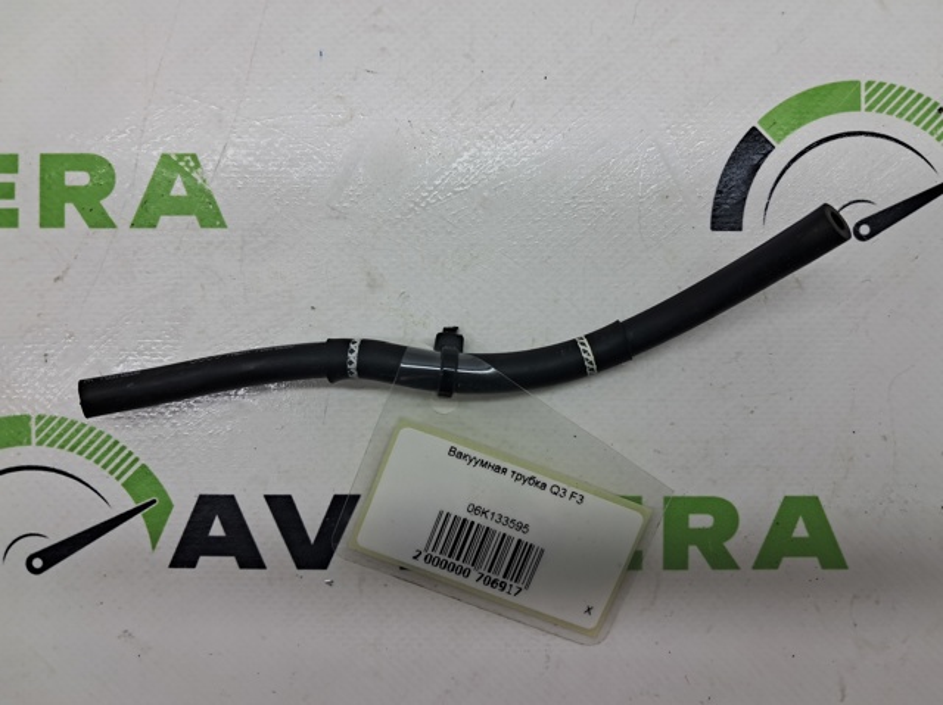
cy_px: 352
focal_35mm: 27
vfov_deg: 51.3
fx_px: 735
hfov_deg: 65.4
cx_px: 472
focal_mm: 4
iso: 50
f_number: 1.8
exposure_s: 1/100
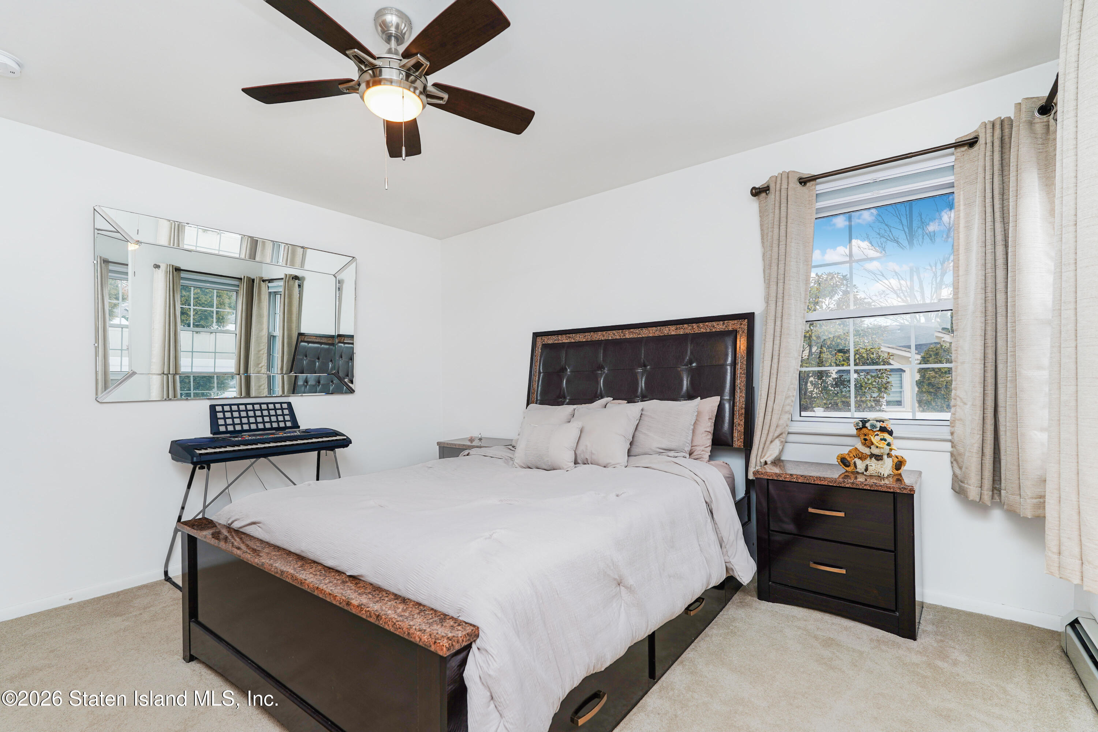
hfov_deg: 96.7
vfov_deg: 73.7
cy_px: 366
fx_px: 488
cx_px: 549
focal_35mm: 16
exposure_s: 1/50
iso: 50
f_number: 5
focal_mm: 16
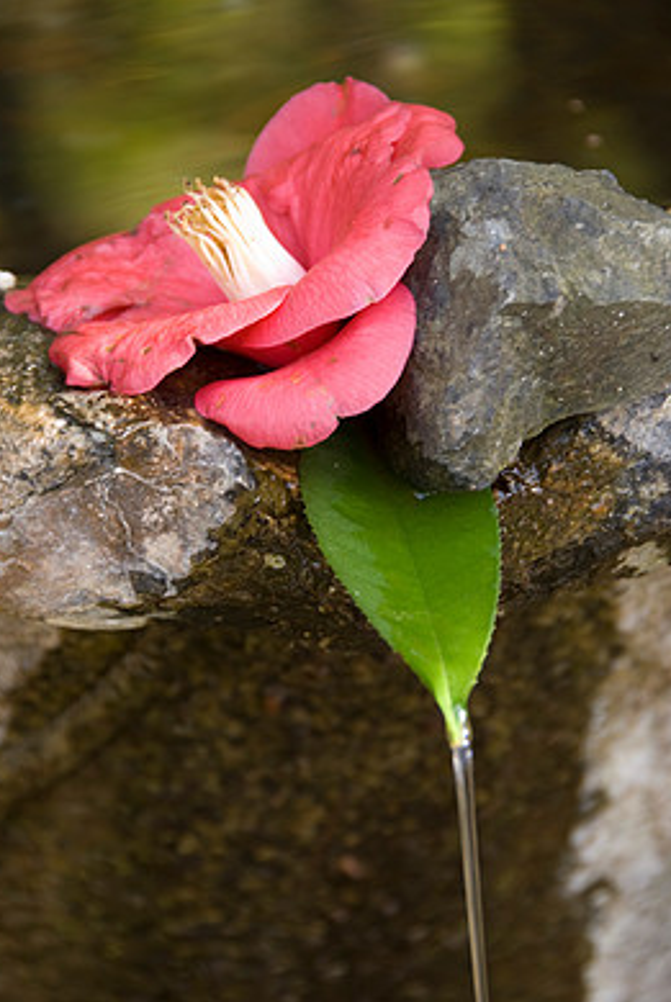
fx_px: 6273
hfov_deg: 6.1
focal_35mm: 225
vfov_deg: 9.1
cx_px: 348
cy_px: 514
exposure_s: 1/15
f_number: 5.6
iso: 140
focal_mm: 130
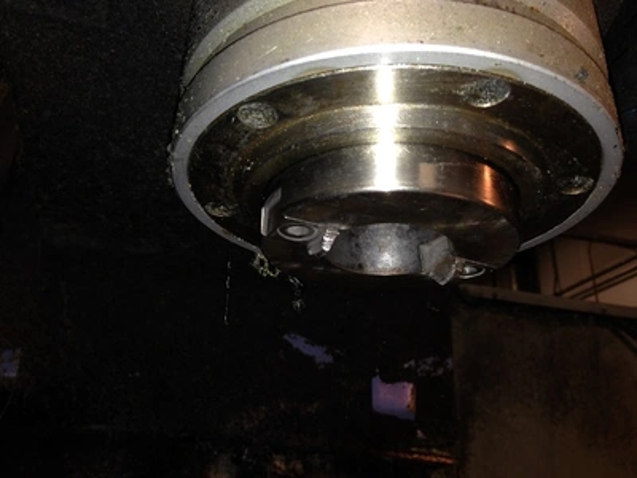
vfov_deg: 42.9
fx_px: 607
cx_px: 318
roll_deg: -3.0
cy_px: 239
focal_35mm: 33
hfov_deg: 55.4
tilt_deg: +23.9
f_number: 2.4
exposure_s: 1/28
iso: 50
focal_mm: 4.12
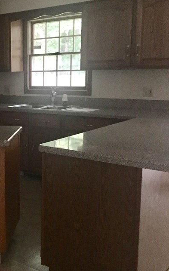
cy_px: 133
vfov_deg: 40.3
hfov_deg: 24.2
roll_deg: +0.7
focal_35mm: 50
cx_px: -15
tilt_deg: -10.2
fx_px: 369
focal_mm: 4.15
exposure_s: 1/24
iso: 250
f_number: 2.2
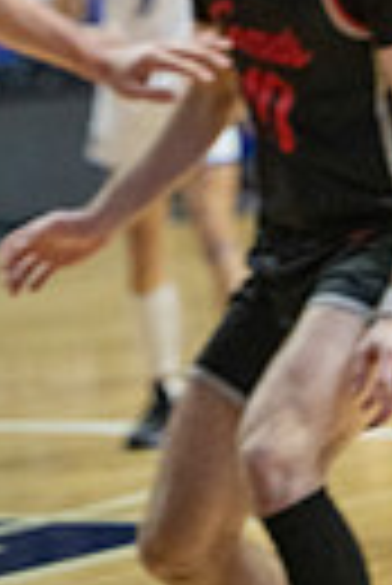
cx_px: 595
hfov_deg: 5.6
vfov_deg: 8.2
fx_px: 3942
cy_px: -414
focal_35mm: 242
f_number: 2.8
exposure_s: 1/1250
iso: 2500
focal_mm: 70
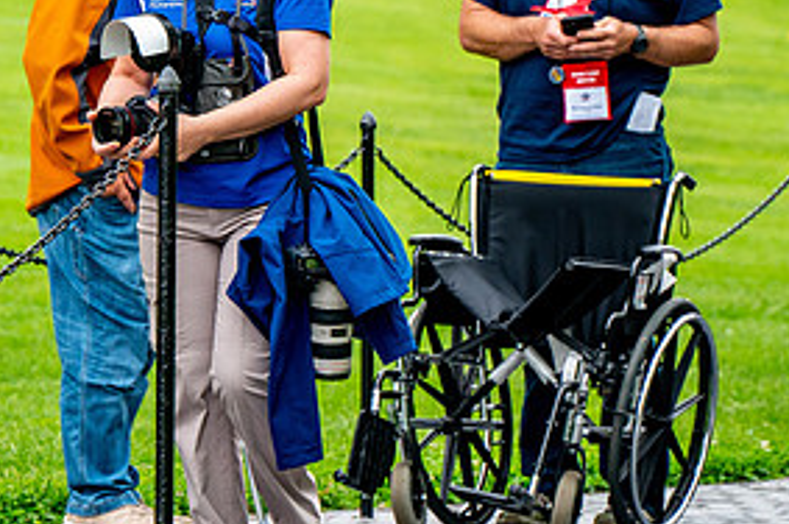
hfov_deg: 5.0
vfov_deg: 3.3
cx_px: 201
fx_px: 8975
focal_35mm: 410
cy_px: 131
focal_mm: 200
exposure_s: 1/640
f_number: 8
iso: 1000
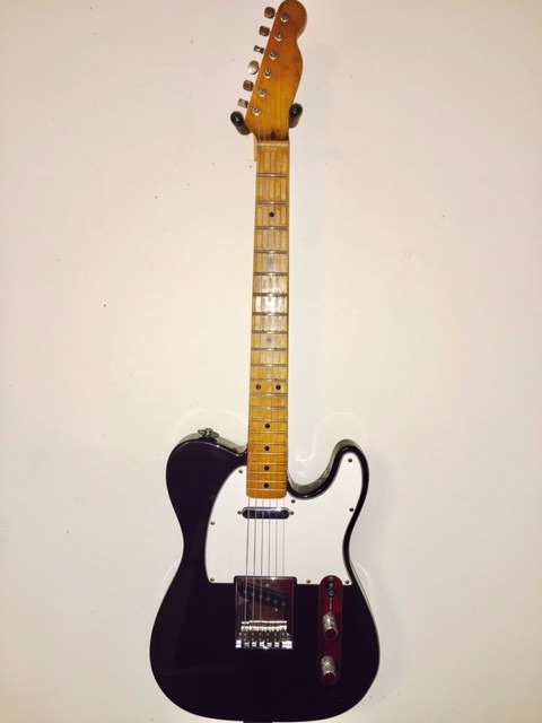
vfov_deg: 61.7
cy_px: 362
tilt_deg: -7.1
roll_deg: -0.5
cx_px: 271
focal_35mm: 29
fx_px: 605
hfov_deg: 48.2
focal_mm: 4.15
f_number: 2.2
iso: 40
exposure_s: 1/20
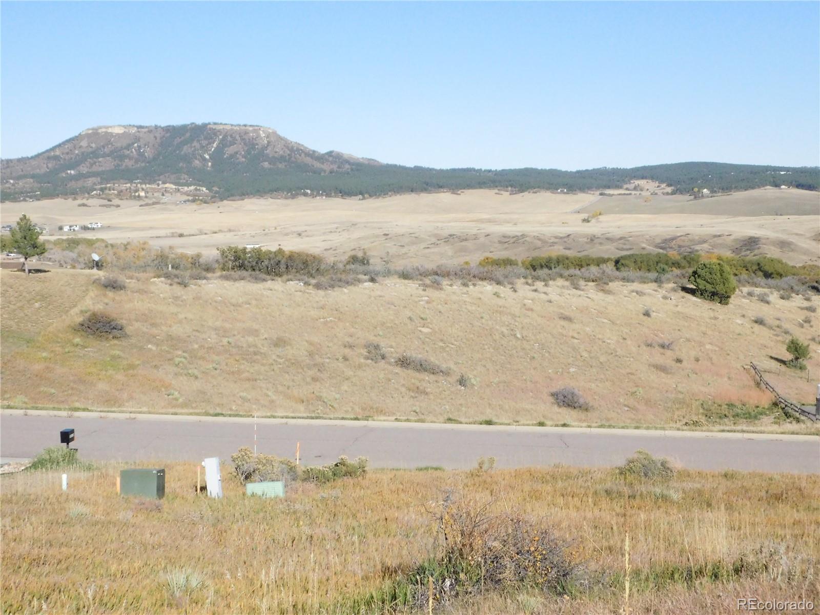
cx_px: 410
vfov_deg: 28.6
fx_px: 1208
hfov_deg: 37.5
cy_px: 308
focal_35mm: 51
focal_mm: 9
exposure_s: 1/1500
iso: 800
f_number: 7.6
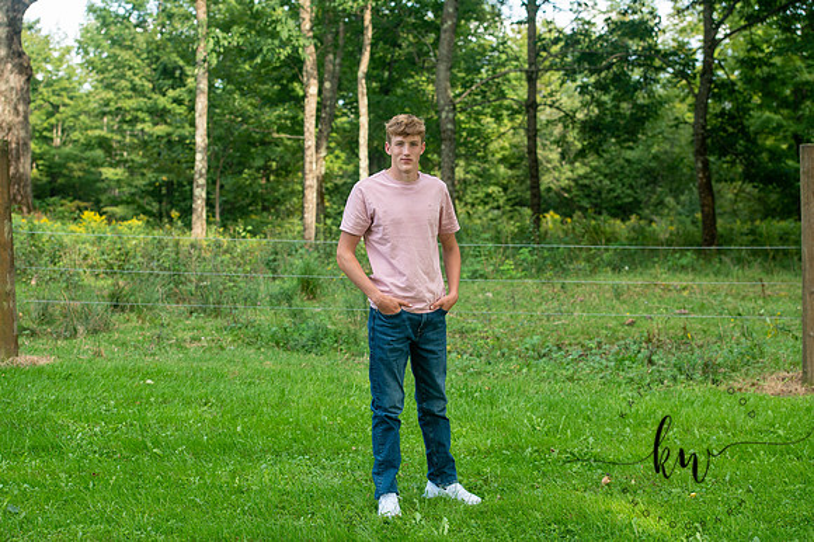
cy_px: 271
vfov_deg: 19.4
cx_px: 407
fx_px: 1582
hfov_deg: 28.9
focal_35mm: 70
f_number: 4.5
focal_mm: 70
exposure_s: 1/250
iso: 400
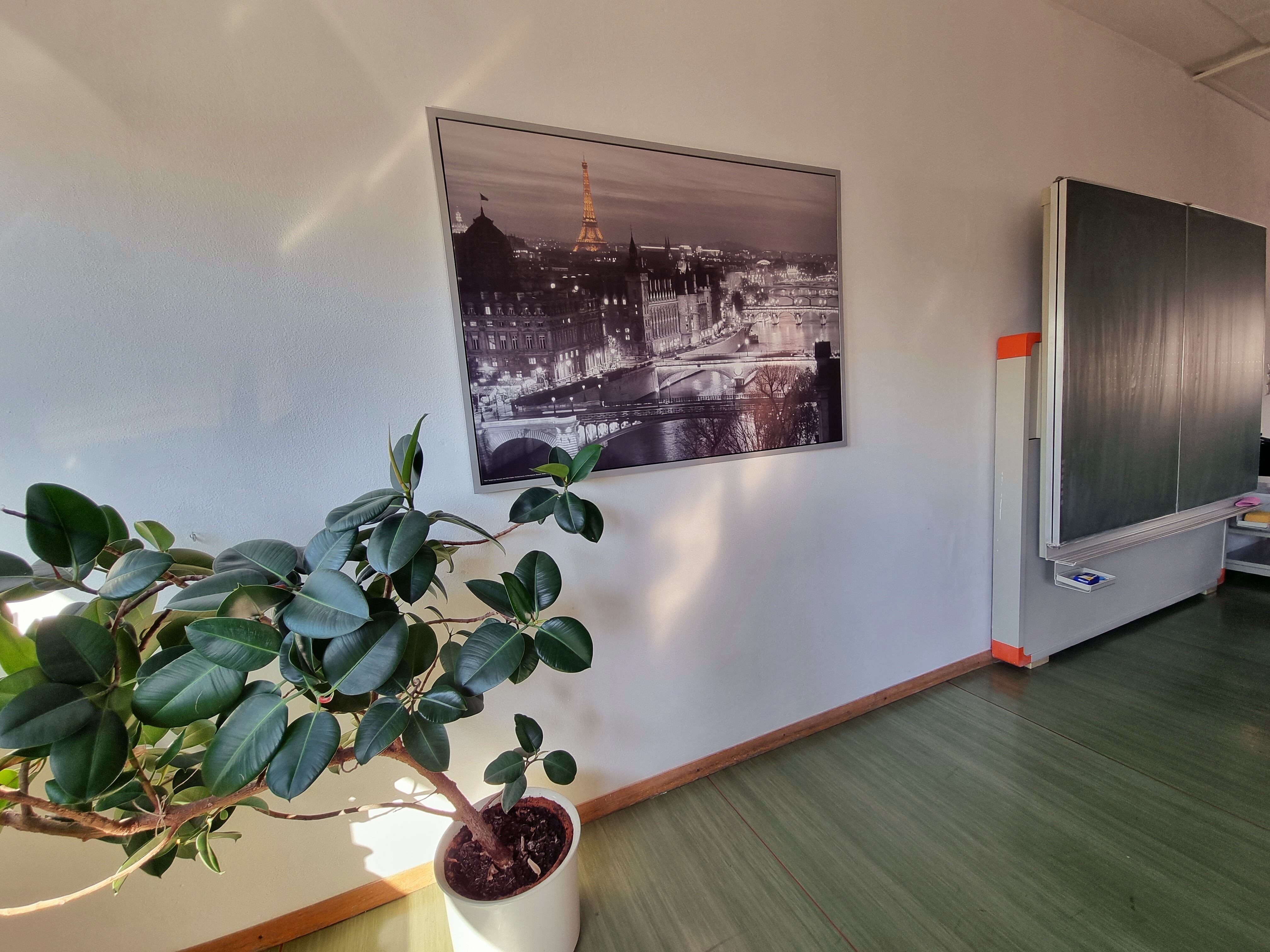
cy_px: 476
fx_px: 477
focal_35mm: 13
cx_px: 635
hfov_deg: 106.2
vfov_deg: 89.9
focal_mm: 2.2
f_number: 2.2
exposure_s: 1/100
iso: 80
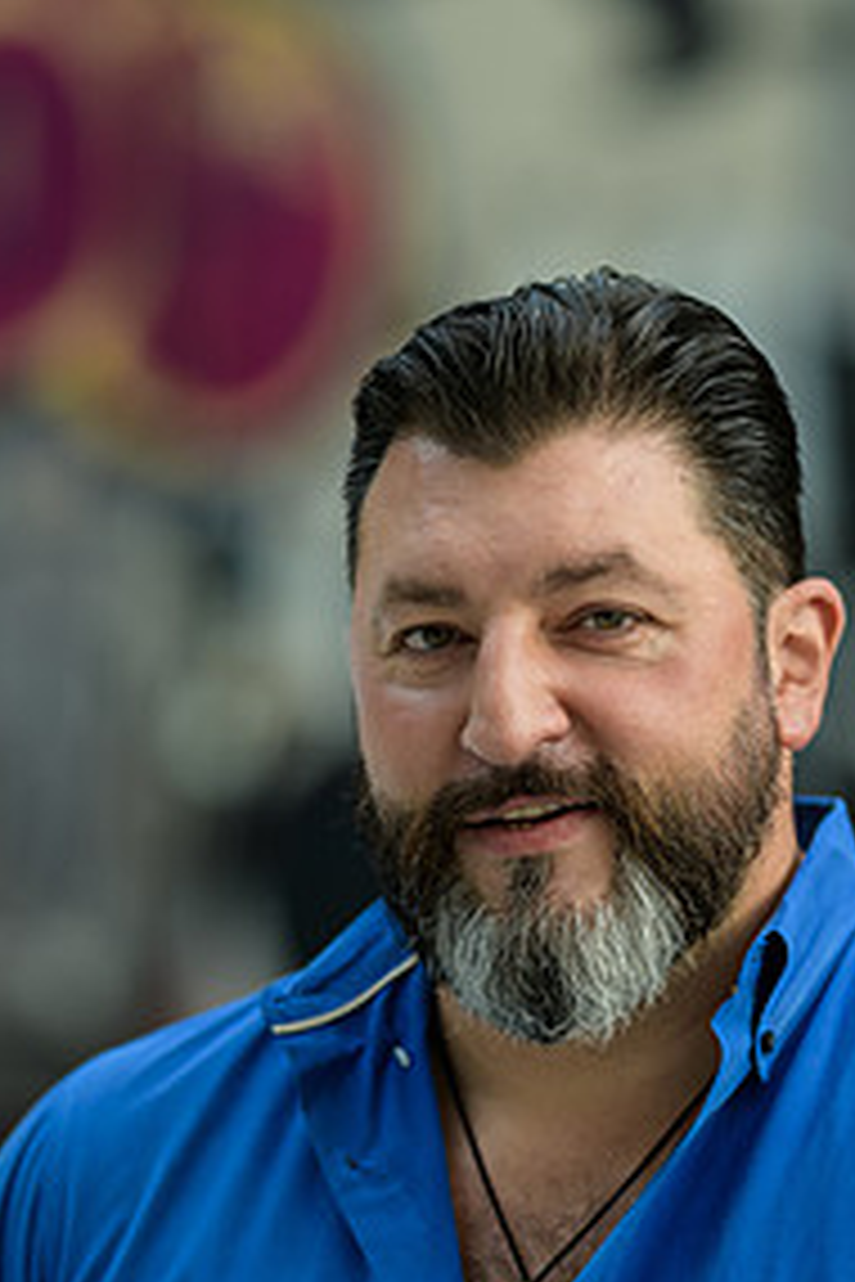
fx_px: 7588
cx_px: 594
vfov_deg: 9.7
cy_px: 756
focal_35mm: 213
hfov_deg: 6.4
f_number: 2
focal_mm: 135
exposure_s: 1/250
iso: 200
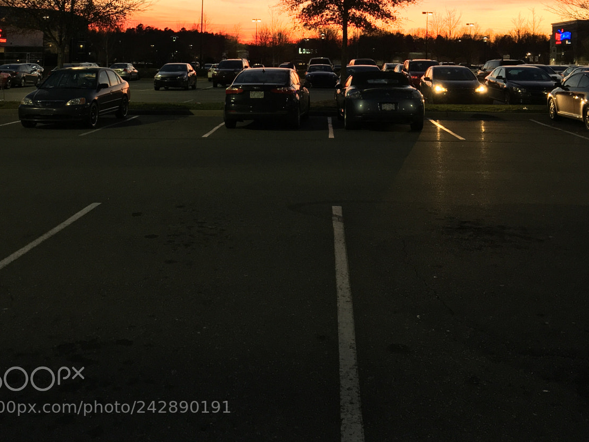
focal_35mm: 42
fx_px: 715
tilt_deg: +3.4
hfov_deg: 44.8
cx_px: 272
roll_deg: -1.1
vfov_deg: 32.2
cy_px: 22
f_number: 2.2
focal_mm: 4.15
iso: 64
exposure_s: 1/30
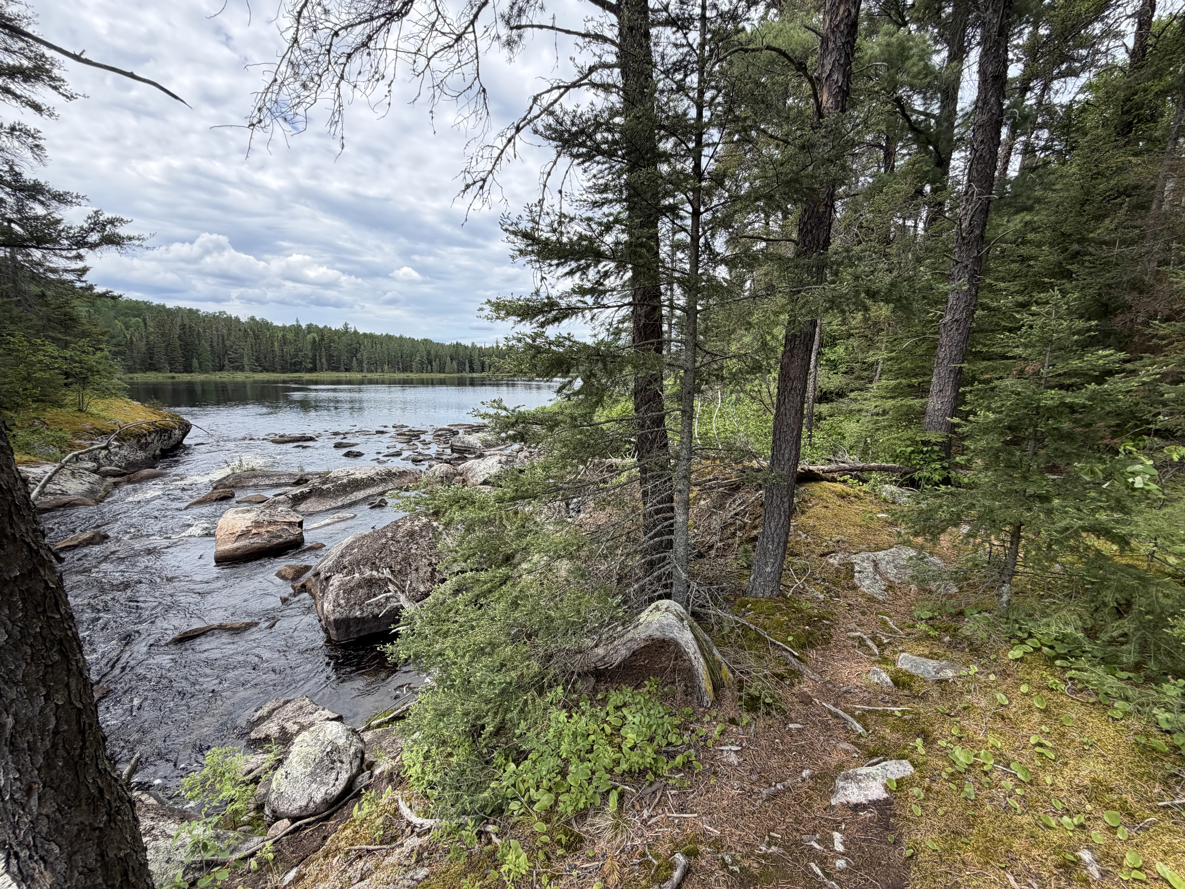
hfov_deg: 102.1
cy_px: 444
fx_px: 479
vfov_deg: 85.7
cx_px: 592
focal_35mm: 14
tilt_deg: -10.1
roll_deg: -0.6
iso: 32
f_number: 2.2
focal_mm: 2.22
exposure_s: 1/770
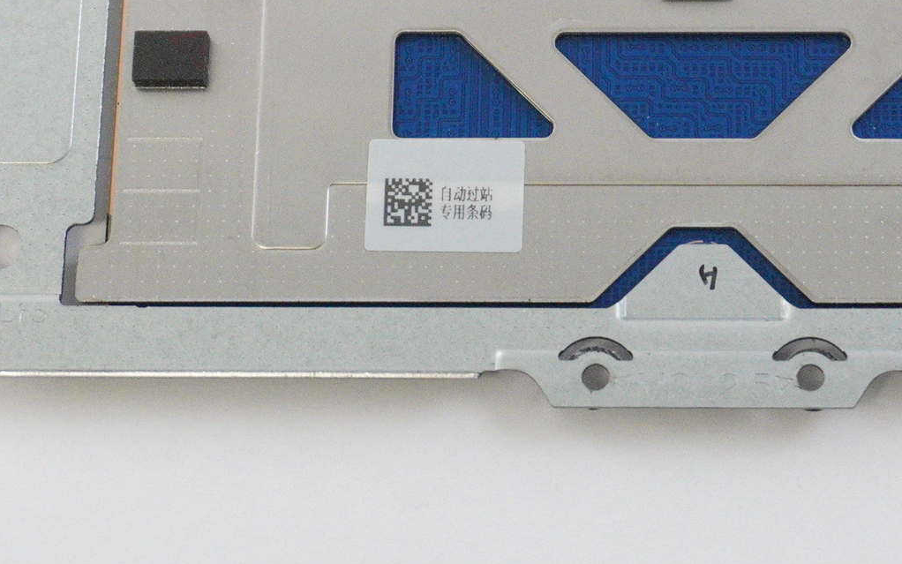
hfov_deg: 16.4
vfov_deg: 10.2
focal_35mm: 127
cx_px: 664
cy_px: -97
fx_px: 3122
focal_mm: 34
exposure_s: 1/250
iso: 4000
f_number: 5.6
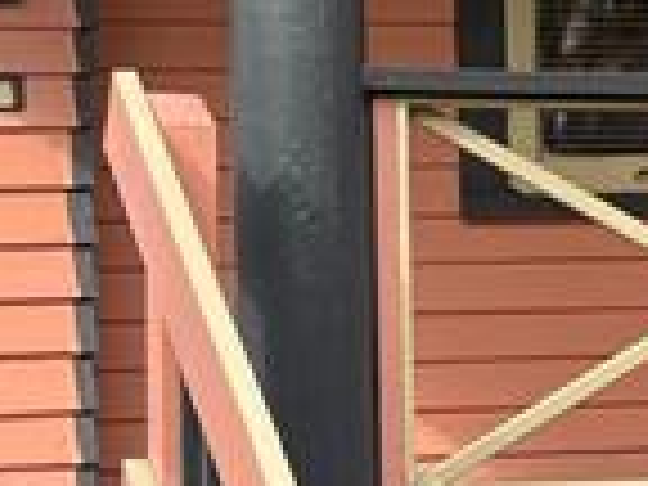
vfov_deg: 8.0
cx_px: 711
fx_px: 3463
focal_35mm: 185
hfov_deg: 10.6
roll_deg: +1.5
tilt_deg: +7.1
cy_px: 27
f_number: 1.5
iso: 50
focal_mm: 5.7
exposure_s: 1/1224
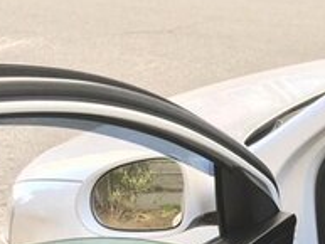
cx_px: 477
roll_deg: -0.7
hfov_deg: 17.9
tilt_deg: -31.0
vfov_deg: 14.0
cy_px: 371
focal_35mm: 99
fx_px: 930
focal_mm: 4.15
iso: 25
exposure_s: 1/100
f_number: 2.2
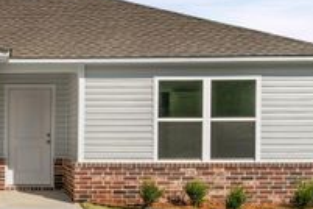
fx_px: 582
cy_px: 138
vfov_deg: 20.2
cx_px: -22
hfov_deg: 27.7
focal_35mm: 67
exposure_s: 1/320
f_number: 9
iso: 250
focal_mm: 18
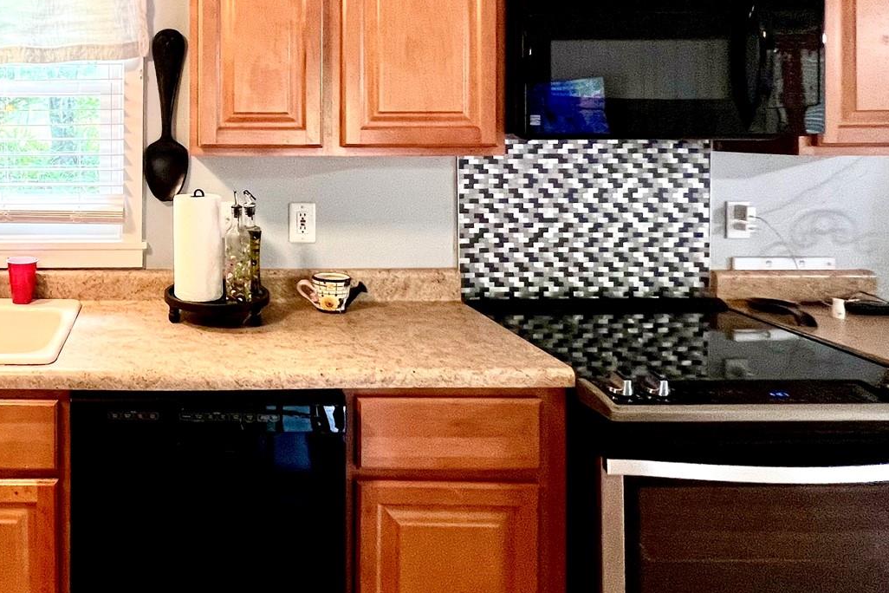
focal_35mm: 27
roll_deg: +0.2
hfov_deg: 60.9
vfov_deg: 45.8
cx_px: 156
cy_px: 132
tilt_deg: -1.4
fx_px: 667
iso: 160
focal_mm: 1.57
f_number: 1.8
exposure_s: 1/60
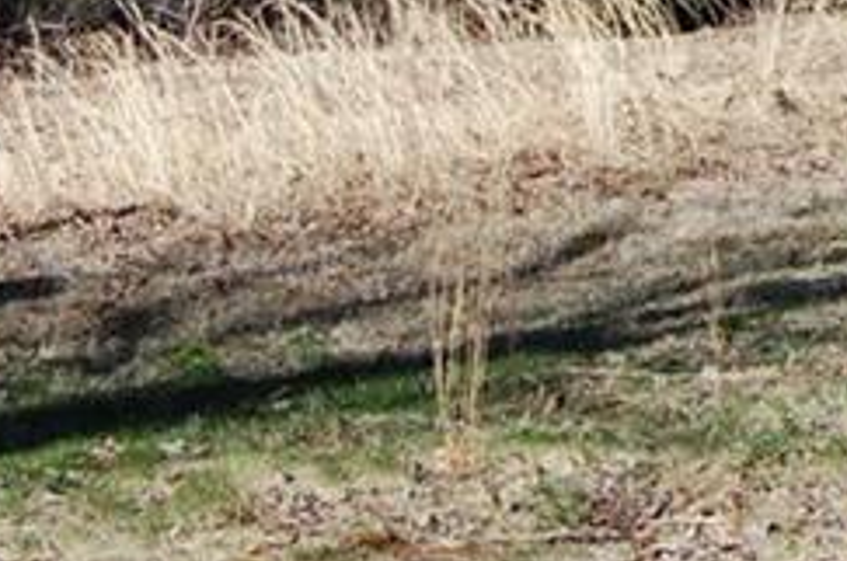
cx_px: 1230
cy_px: -335
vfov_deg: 8.7
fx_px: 3569
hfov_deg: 12.9
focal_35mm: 152
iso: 200
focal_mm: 24
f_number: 8
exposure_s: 1/250
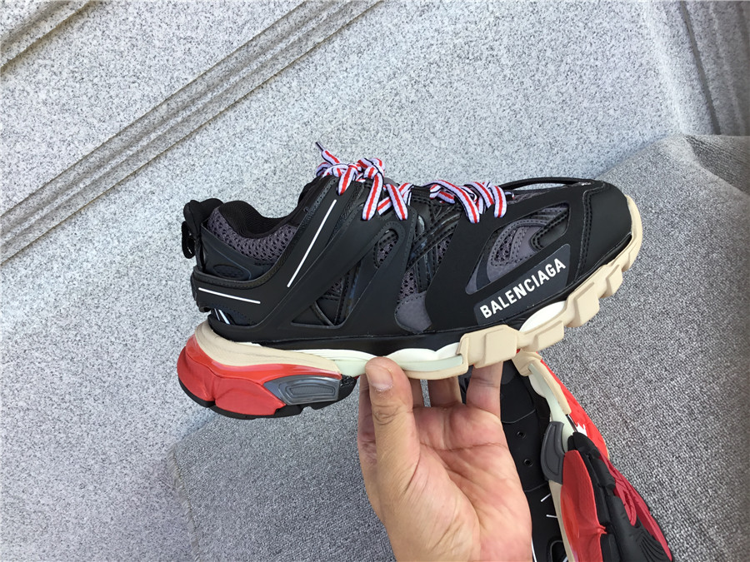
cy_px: 281
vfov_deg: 45.4
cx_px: 375
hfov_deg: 58.4
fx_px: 672
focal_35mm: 31
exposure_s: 1/183
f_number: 2.4
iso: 25
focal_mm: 3.3
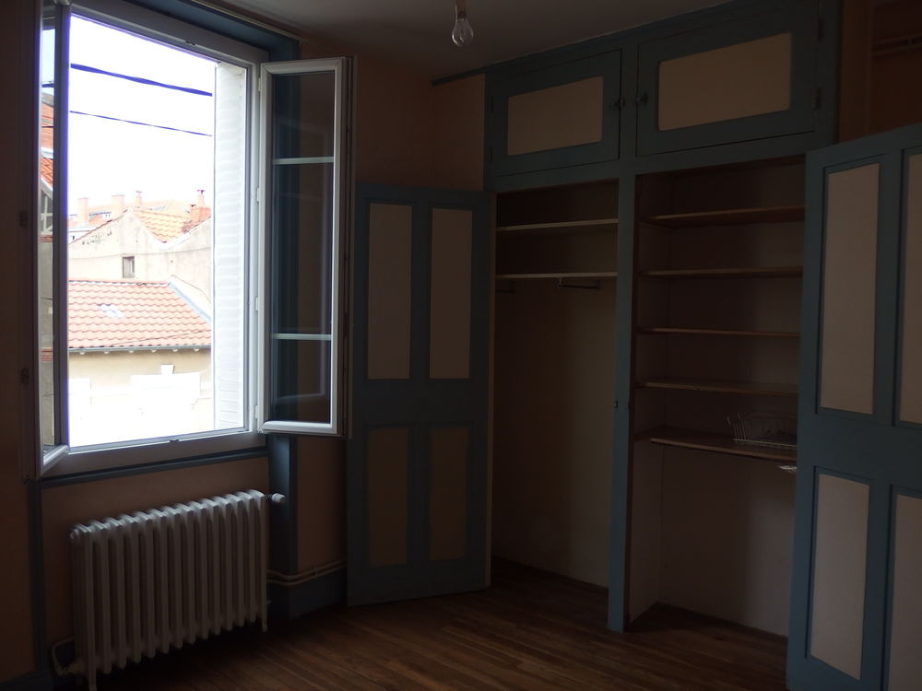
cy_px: 346
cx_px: 461
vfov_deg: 53.1
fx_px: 693
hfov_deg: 67.3
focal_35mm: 26
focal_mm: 4.7
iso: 100
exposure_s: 1/125
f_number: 1.8
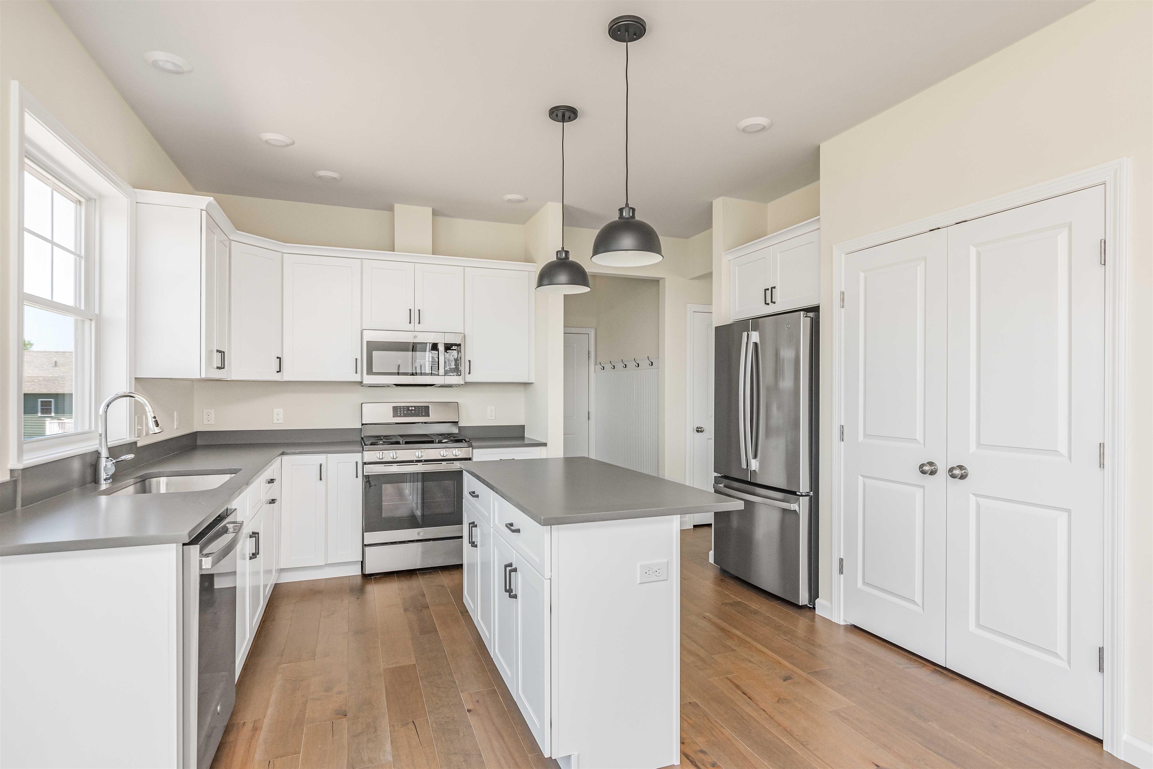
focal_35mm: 18
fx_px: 576
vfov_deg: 67.4
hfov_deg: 90.0
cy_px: 384
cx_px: 576
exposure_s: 1/100
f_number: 6.3
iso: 250
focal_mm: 12
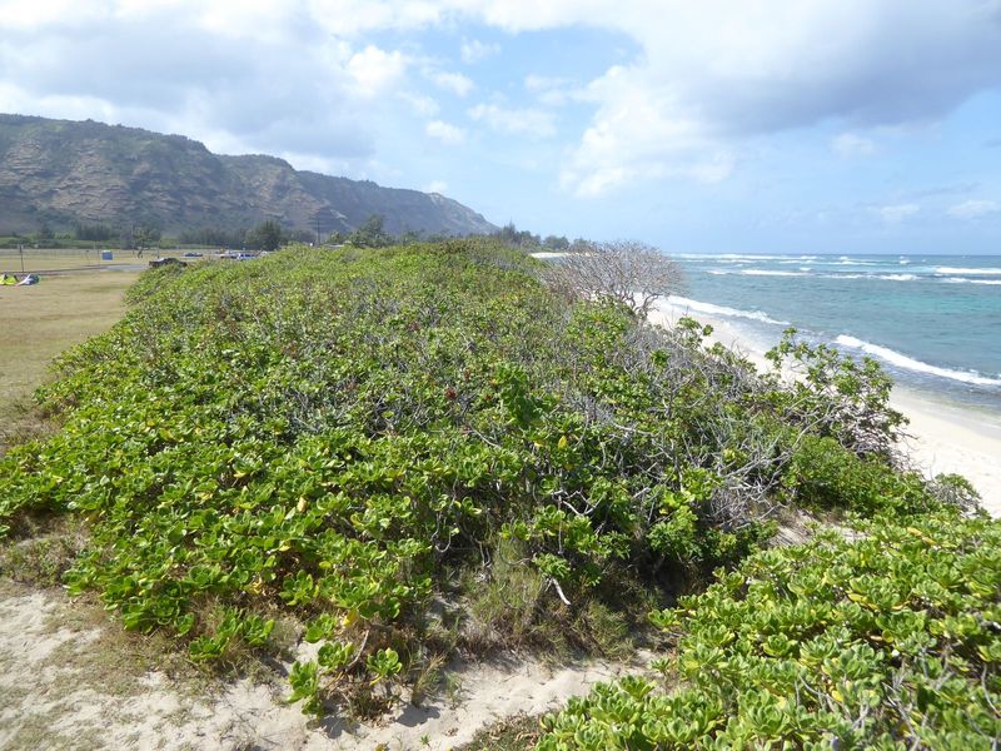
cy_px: 376
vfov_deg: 54.9
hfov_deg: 69.4
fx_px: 723
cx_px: 500
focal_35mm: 25
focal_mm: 4.3
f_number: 3.3
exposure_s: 1/800
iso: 80
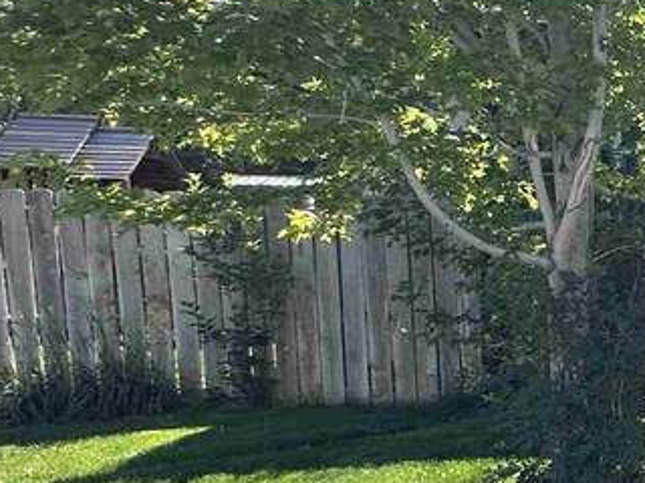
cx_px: 1183
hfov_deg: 21.3
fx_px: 1043
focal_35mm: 56
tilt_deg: -2.5
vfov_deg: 25.9
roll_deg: -0.4
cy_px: 328
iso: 40
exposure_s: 1/779
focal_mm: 2.22
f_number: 2.2
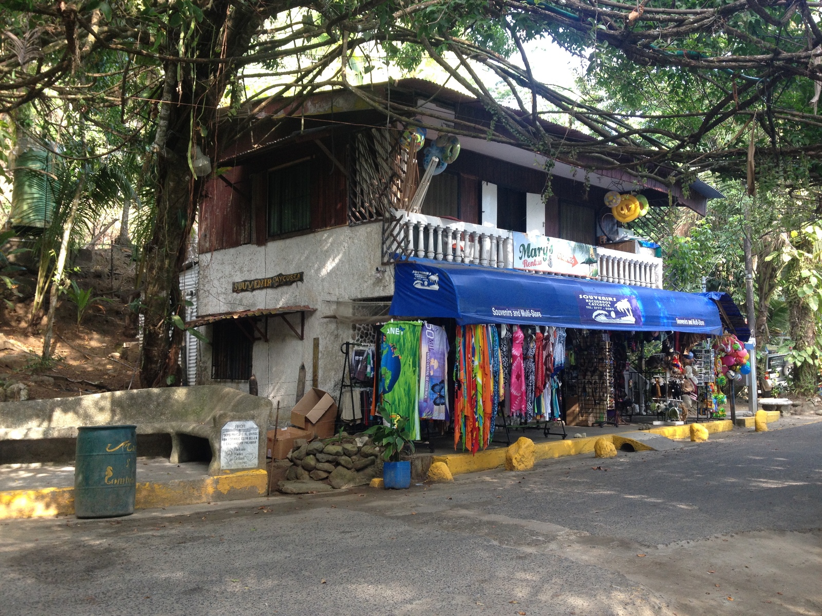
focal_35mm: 35
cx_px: 411
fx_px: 831
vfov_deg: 40.7
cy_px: 308
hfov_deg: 52.6
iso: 80
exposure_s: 1/120
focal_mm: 4.28
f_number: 2.4
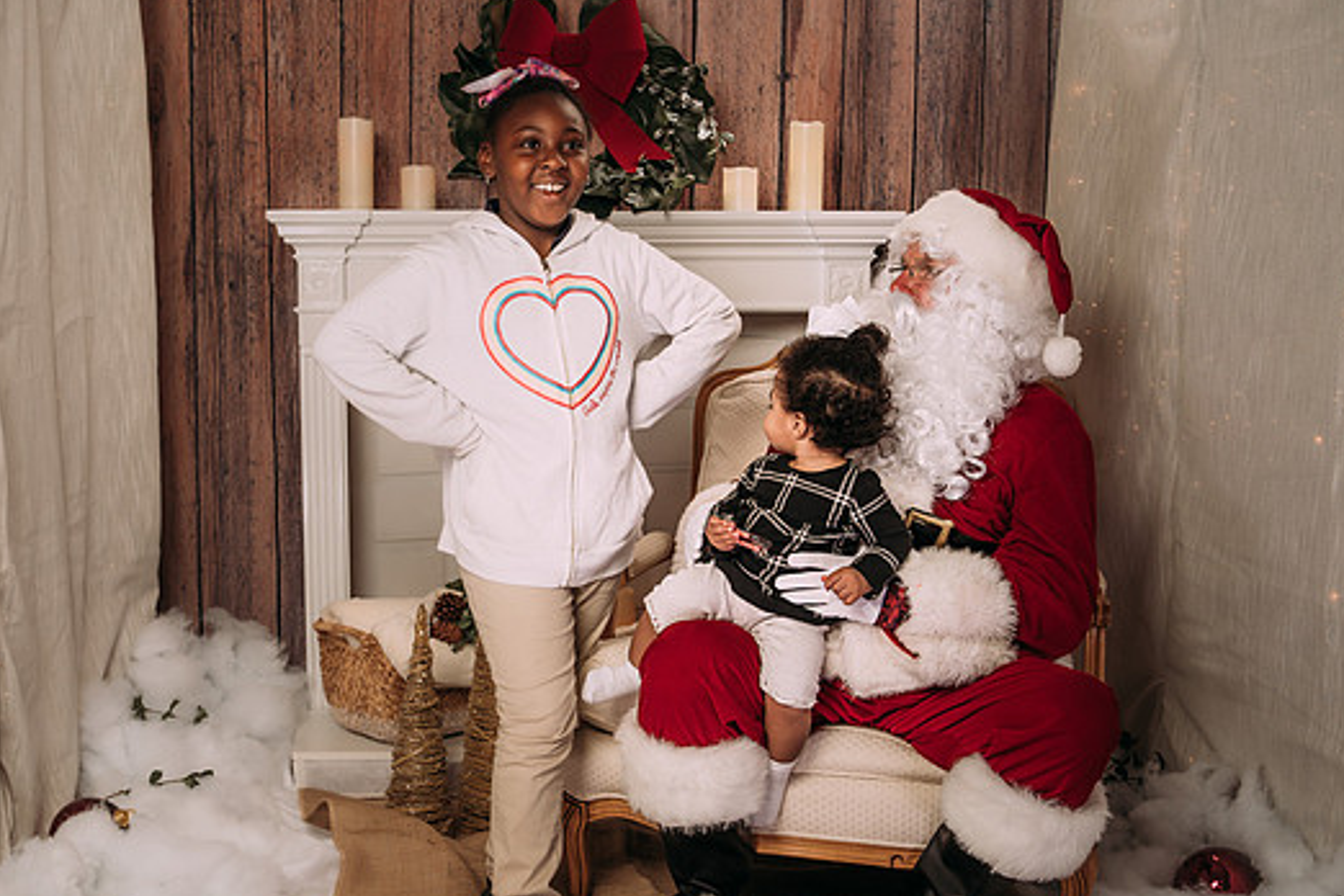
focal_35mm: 46
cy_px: 504
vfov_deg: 29.2
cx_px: 526
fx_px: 1717
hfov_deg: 42.5
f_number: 5.6
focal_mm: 35
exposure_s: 1/100
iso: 100
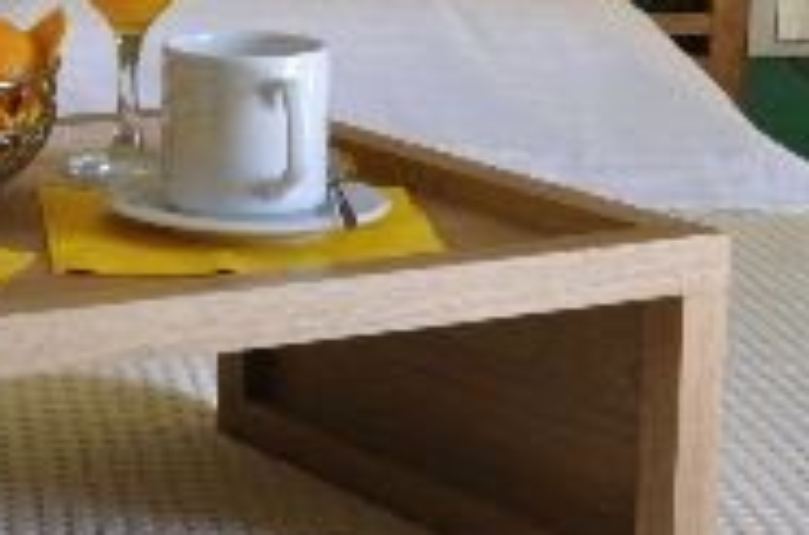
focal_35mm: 142
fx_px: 3183
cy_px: -207
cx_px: -200
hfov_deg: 14.0
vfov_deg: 9.4
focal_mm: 22
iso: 400
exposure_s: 1/30
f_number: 10
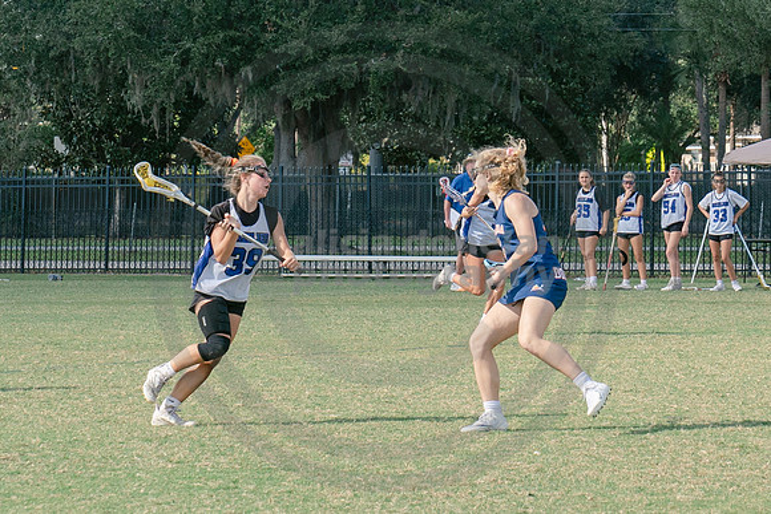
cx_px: 546
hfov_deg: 9.3
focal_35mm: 222
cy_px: 198
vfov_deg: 6.2
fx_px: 4754
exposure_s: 1/800
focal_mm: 70
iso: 250
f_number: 5.6
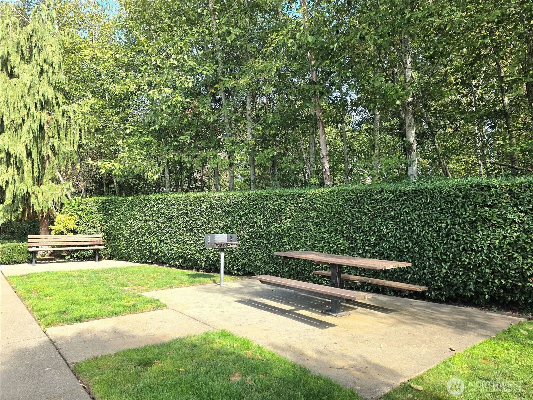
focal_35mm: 23
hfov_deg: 73.9
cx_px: 266
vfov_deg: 58.9
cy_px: 200
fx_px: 354
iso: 25
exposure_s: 1/370
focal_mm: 6.3
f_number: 1.7
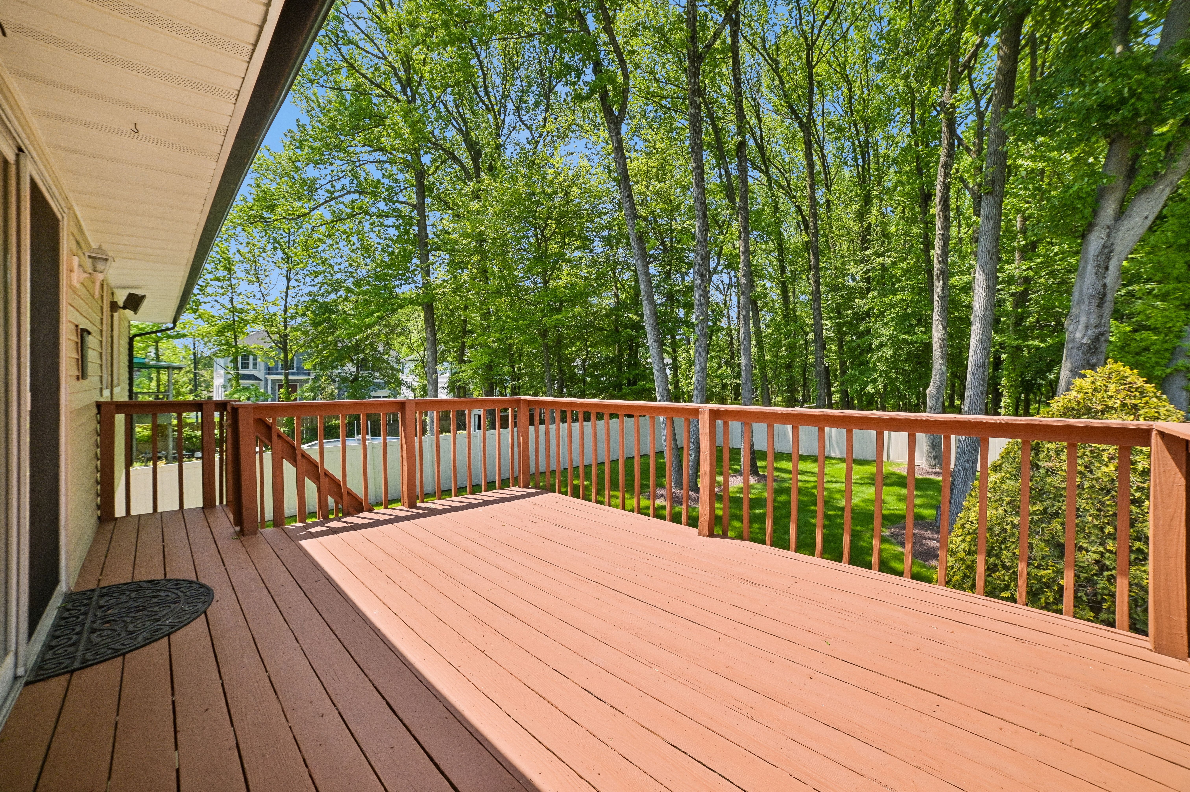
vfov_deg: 81.1
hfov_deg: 104.3
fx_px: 462
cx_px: 595
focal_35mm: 14
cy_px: 396
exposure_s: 1/2000
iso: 800
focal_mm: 14
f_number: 8
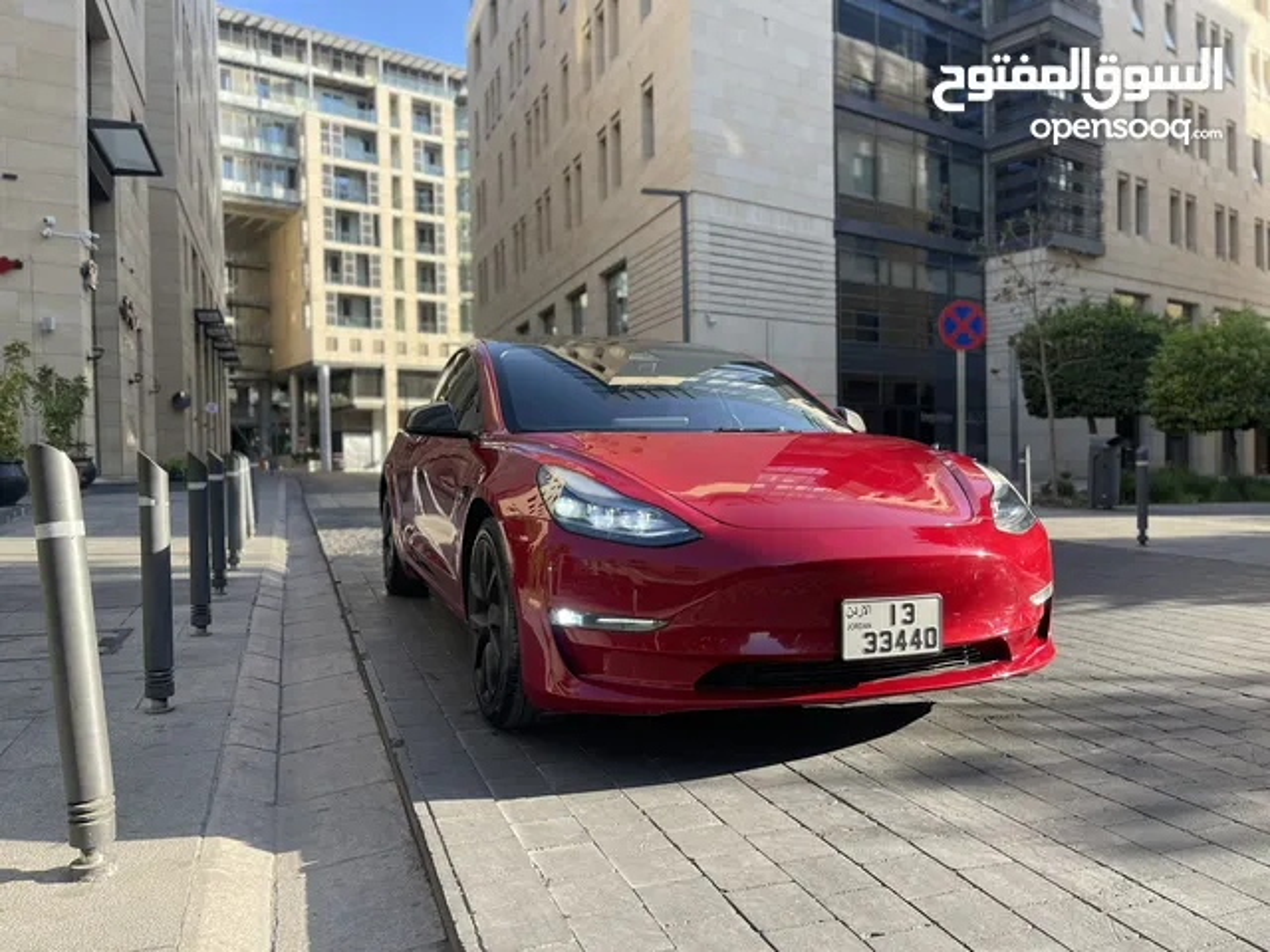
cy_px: 476
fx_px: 954
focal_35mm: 26
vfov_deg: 53.1
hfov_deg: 67.3
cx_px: 635
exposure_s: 1/750
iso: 50
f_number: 1.6
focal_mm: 5.1
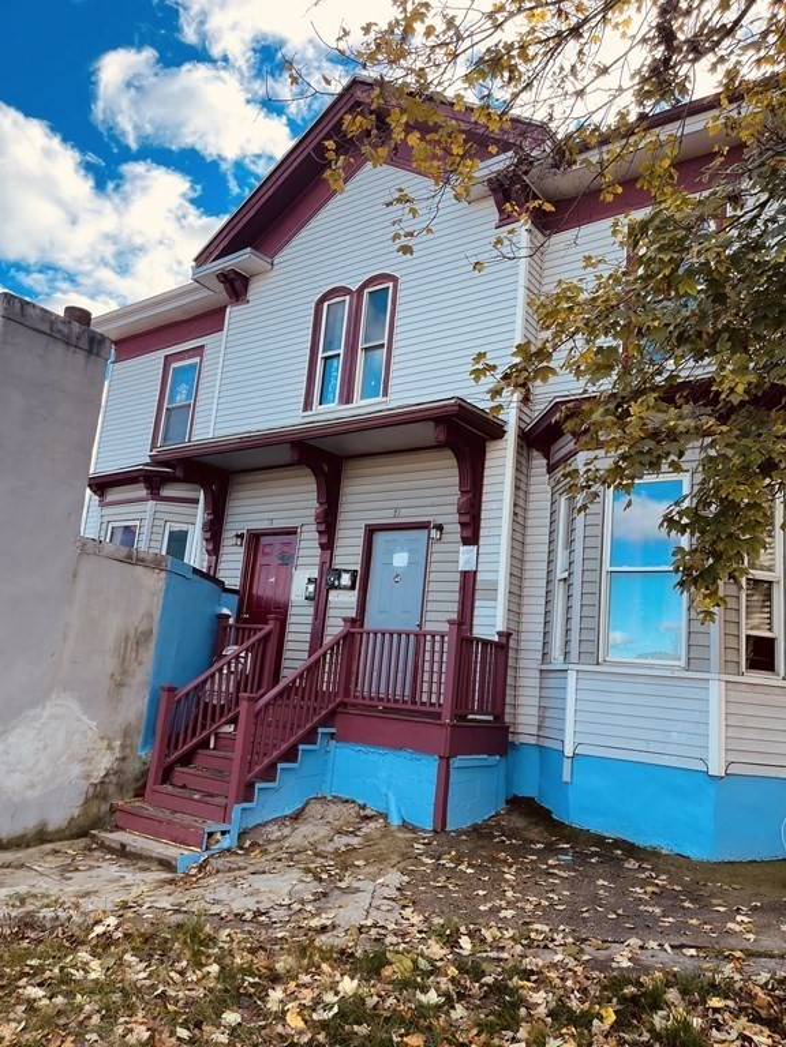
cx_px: 393
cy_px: 524
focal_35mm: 26
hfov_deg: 53.1
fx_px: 787
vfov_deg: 67.3
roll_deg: -5.7
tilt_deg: +17.7
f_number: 1.6
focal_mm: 5.1
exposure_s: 1/1003
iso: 32
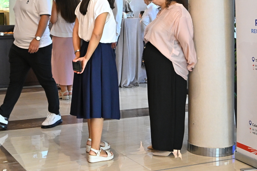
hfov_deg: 29.1
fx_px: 493
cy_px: 33
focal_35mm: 69
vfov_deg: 19.5
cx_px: 91
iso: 3200
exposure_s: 1/160
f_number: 4
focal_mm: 30
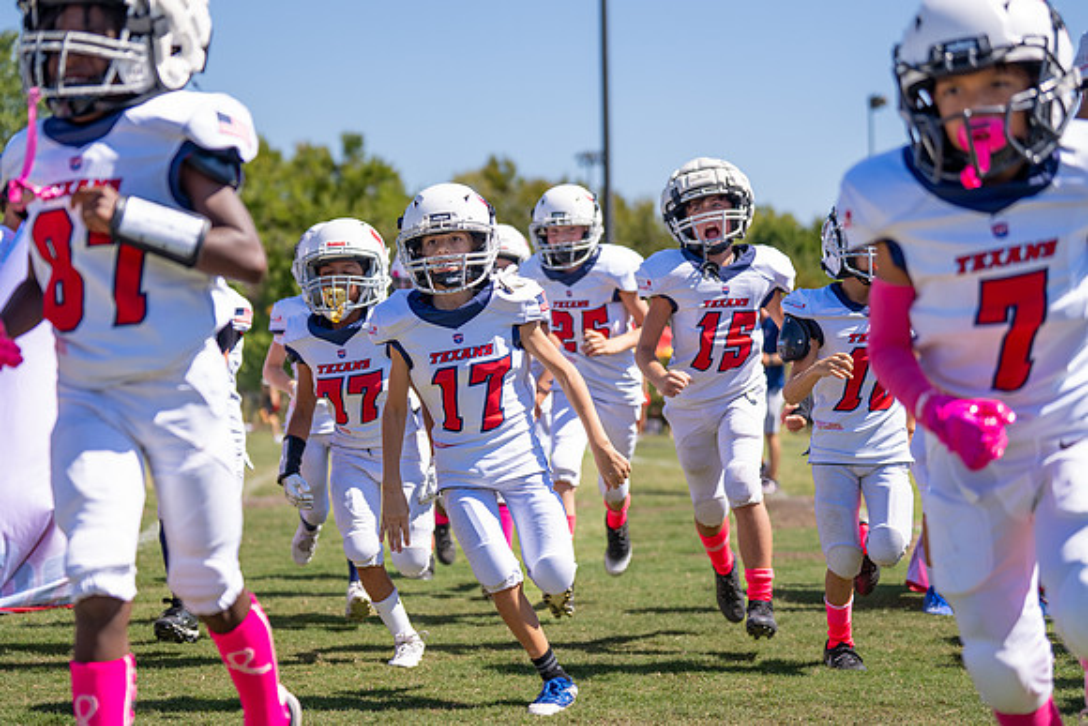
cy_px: 337
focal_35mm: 81
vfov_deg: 16.8
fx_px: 2457
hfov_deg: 25.0
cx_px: 473
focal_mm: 70
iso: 160
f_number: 2.8
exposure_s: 1/2000
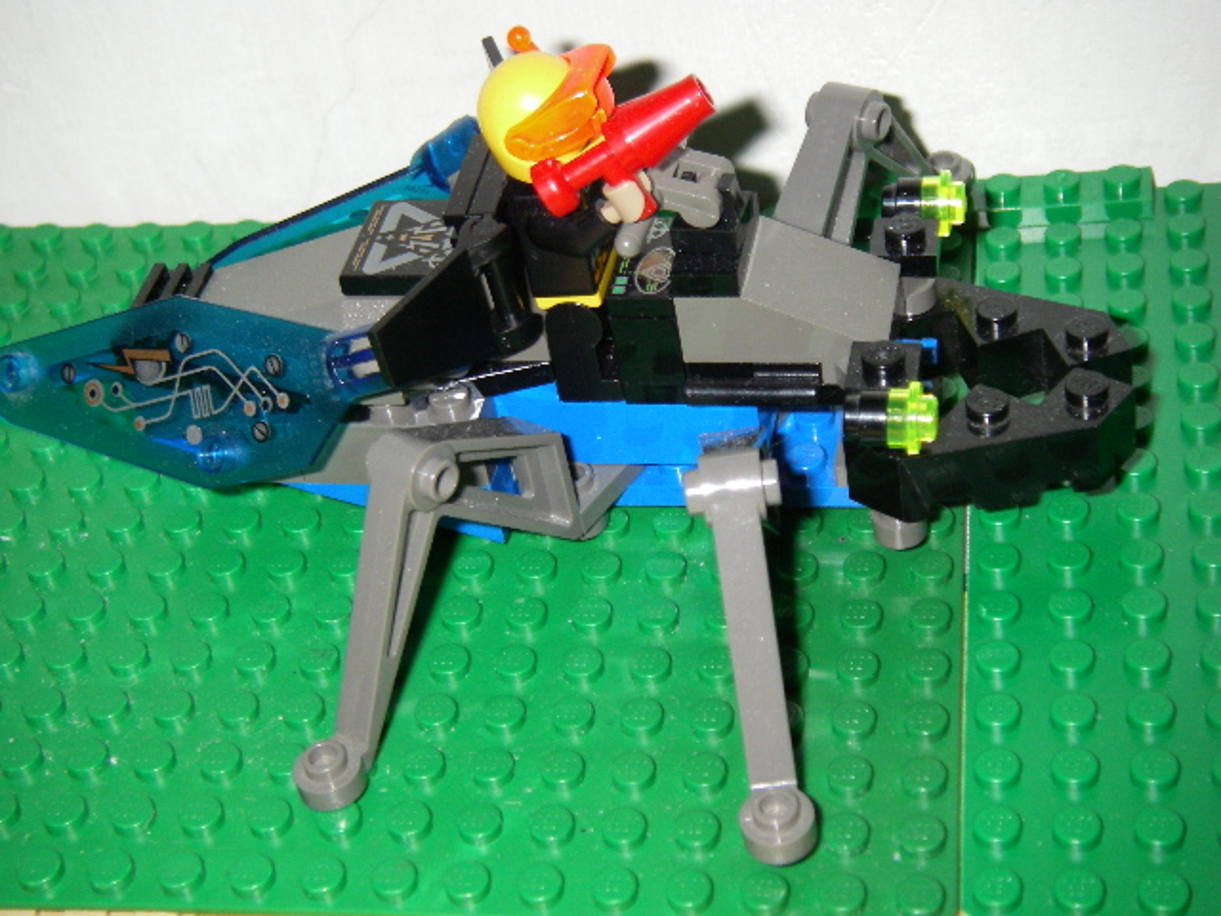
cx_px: 610
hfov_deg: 30.7
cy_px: 458
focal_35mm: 63
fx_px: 2222
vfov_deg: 23.3
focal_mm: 10.5
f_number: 3.7
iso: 160
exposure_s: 1/60
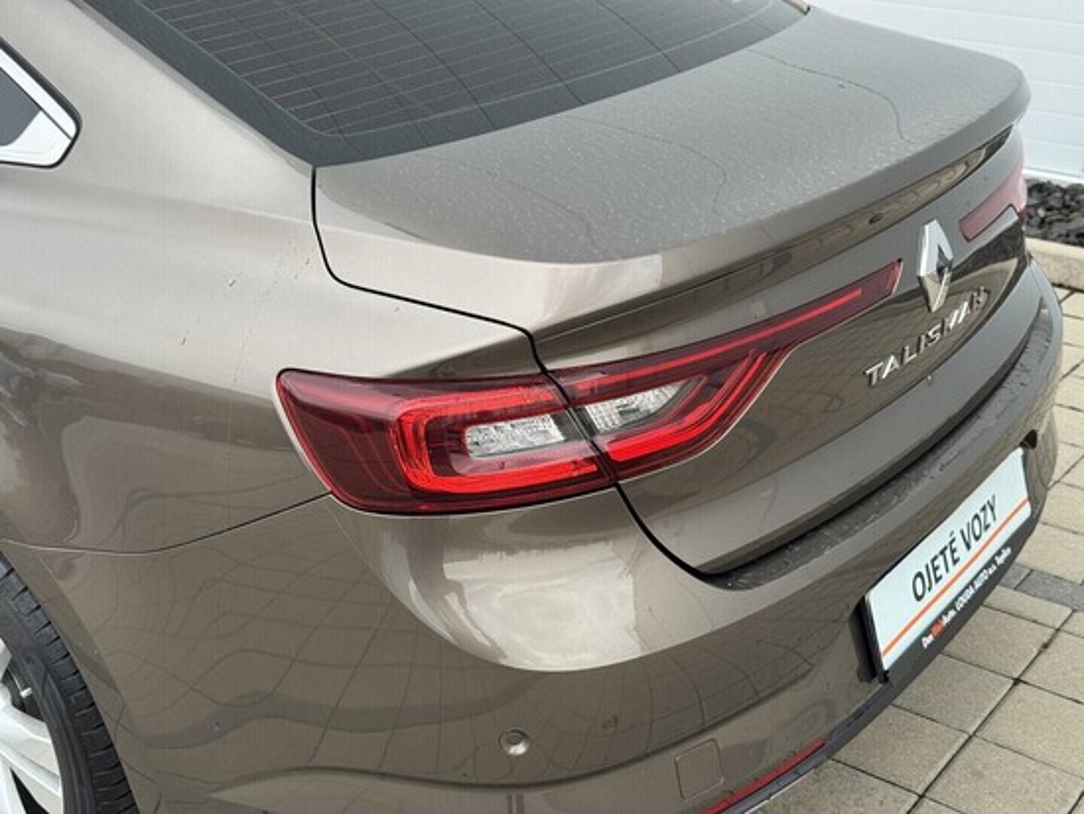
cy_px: 407
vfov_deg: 30.3
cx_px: 542
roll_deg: -0.8
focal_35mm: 48
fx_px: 1504
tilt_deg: -23.1
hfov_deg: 39.6
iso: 64
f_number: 1.78
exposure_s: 1/939
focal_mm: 6.76
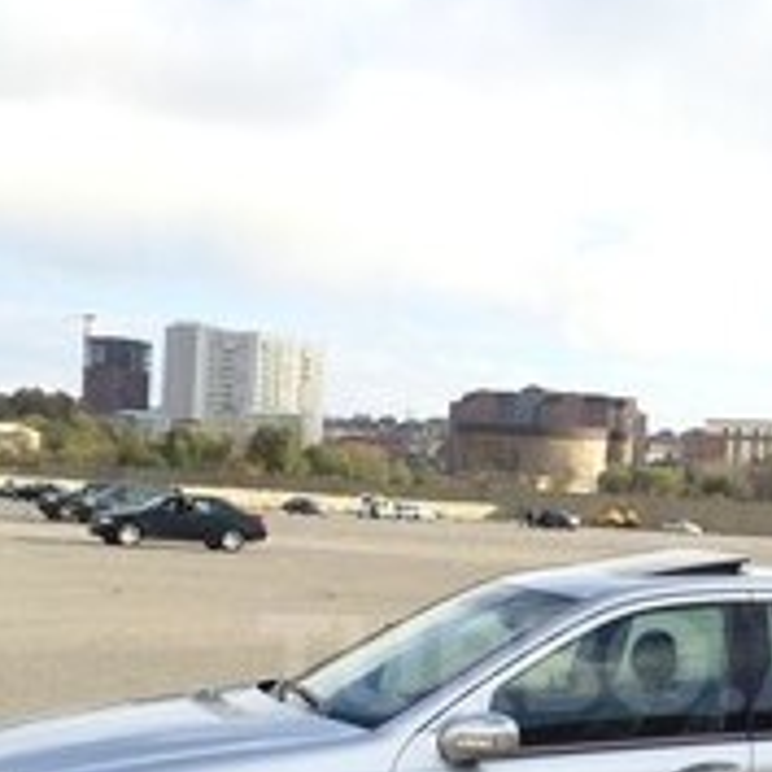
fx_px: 1817
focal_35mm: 72
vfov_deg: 23.5
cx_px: 593
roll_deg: -2.2
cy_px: 663
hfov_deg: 23.7
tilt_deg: -6.8
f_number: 2.2
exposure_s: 1/774
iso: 32
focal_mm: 4.15
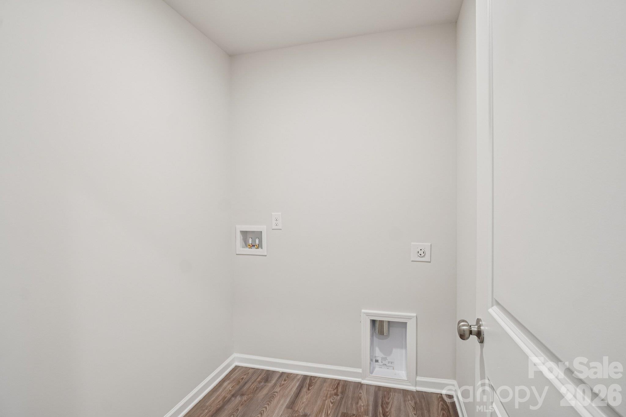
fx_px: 313
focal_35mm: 18
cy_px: 208
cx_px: 313
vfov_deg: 67.4
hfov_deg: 90.0
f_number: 8
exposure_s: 1/10
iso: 400
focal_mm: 12
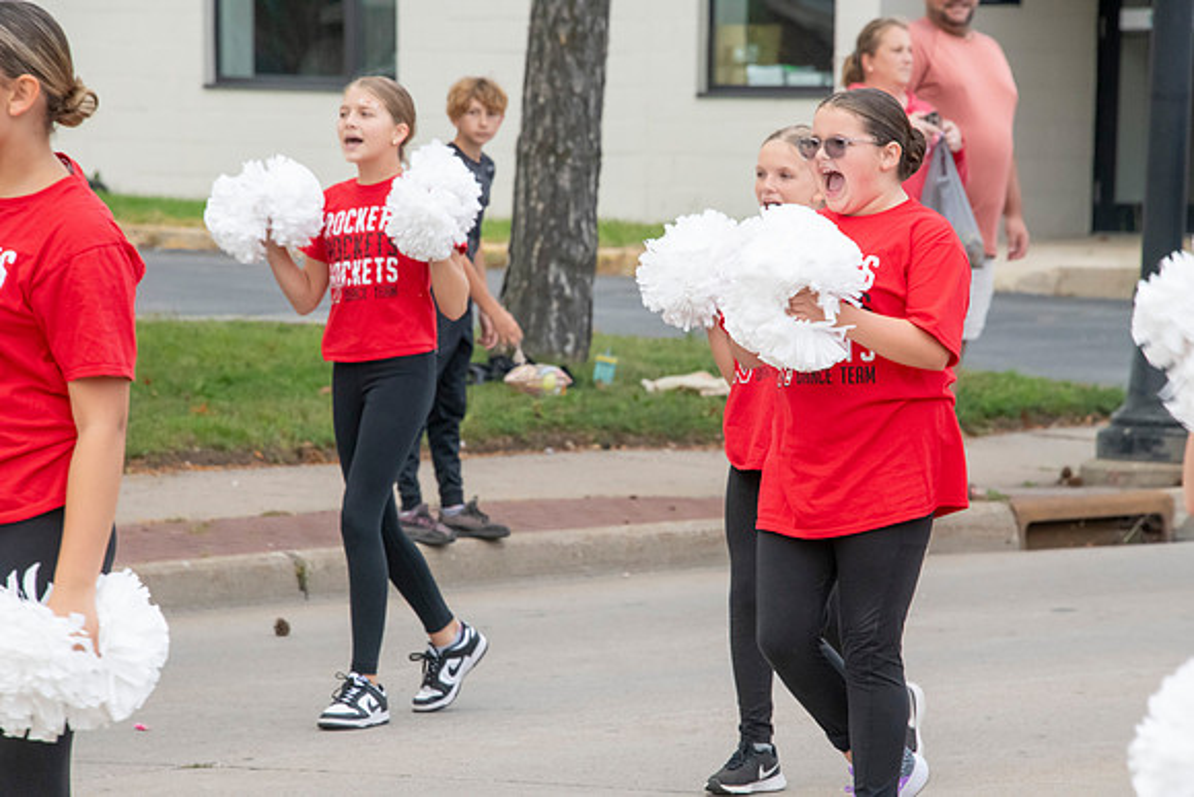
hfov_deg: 8.2
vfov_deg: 5.5
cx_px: 597
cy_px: 398
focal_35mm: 250
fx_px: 8293
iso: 3200
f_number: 11
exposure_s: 1/250
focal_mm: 250
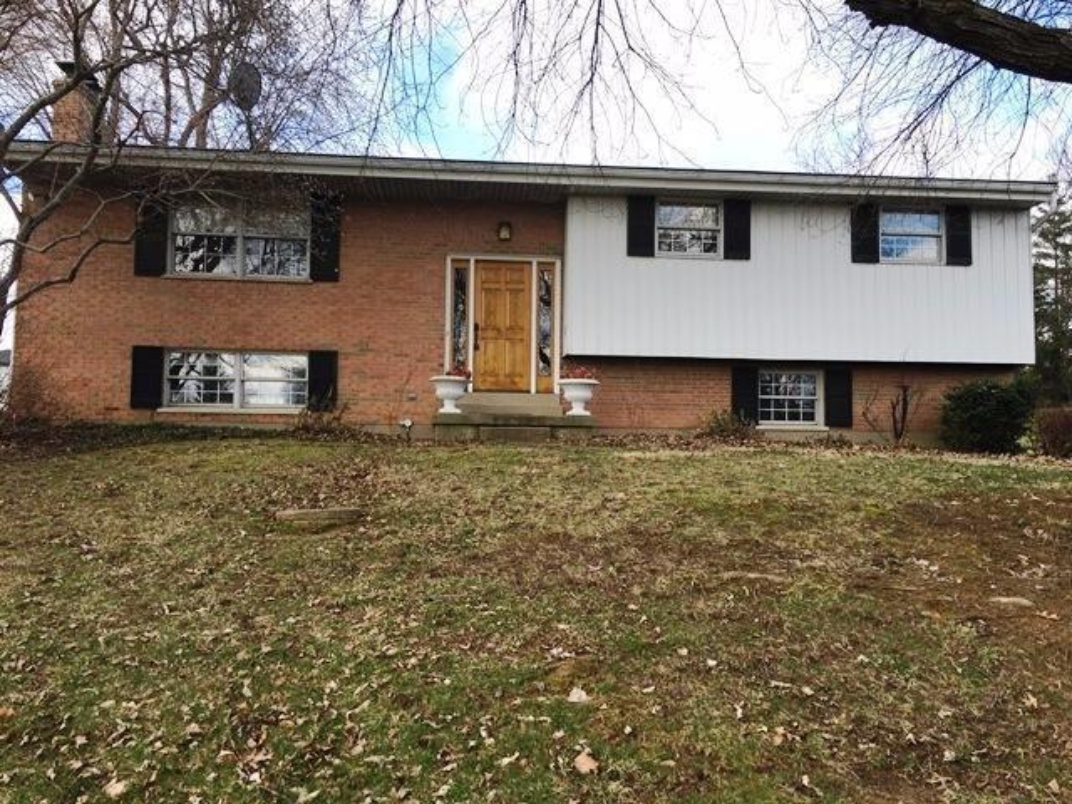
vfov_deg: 48.2
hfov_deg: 61.7
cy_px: 402
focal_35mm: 29
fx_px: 898
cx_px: 536
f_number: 2.2
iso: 25
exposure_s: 1/371
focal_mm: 4.15
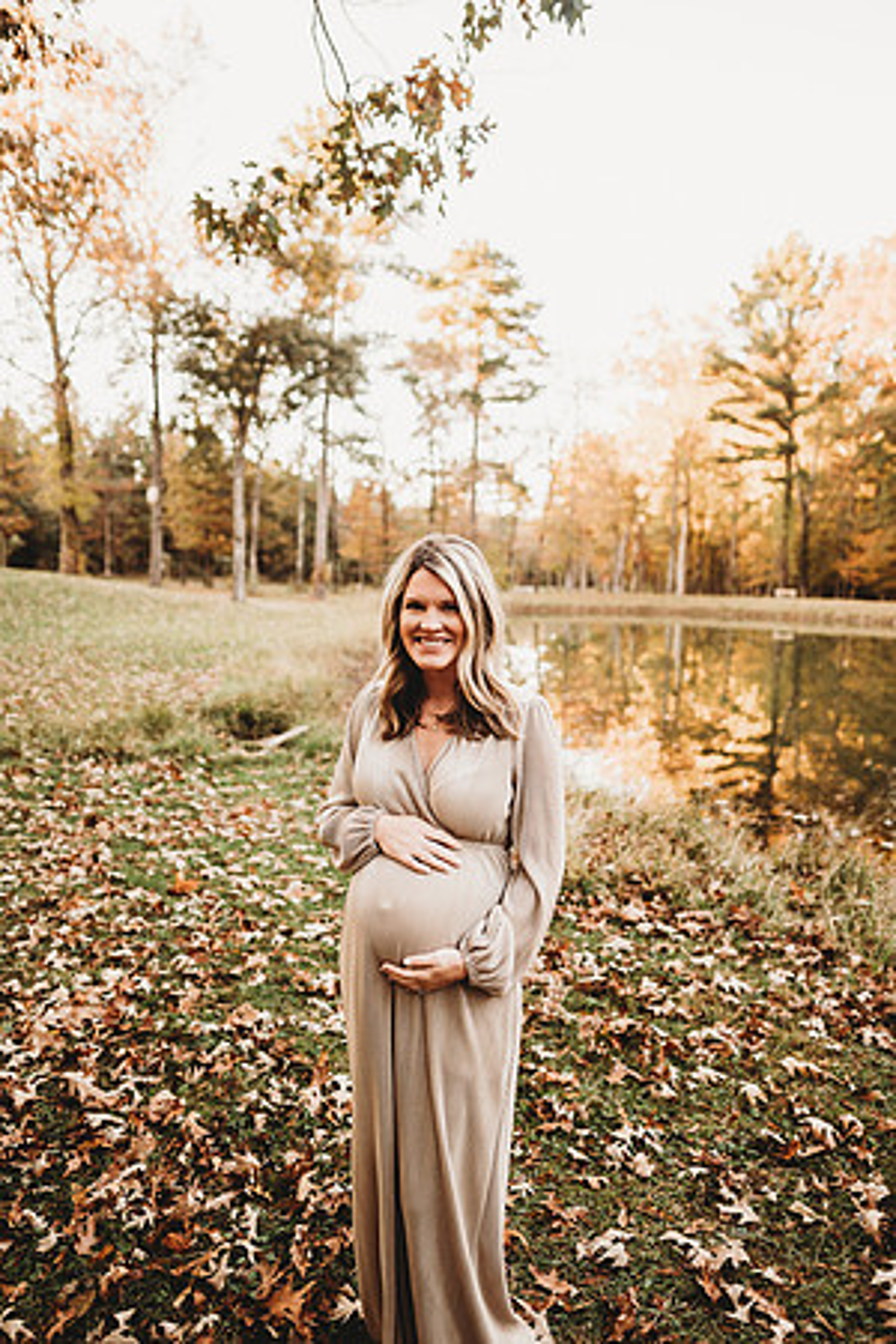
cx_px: 448
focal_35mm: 24
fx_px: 896
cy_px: 672
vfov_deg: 73.7
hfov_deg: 53.1
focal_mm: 24
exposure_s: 1/200
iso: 320
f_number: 2.2
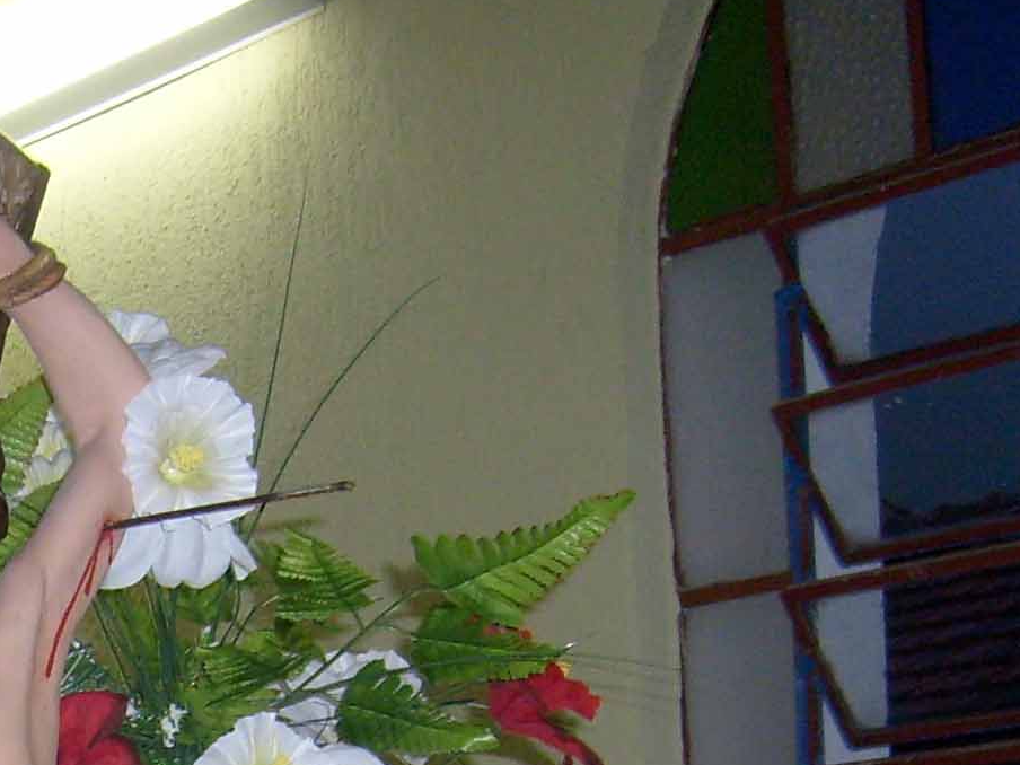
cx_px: -221
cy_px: 1143
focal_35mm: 109
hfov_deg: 17.2
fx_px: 3212
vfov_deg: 12.9
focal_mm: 5.8
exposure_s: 1/45
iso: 100
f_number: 2.8
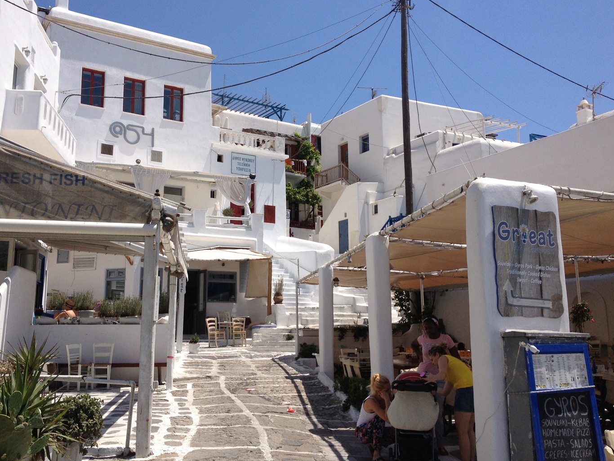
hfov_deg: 45.7
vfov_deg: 35.1
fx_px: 727
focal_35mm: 41
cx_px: 273
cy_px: 217
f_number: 2.4
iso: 50
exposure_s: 1/2632
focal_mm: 4.28
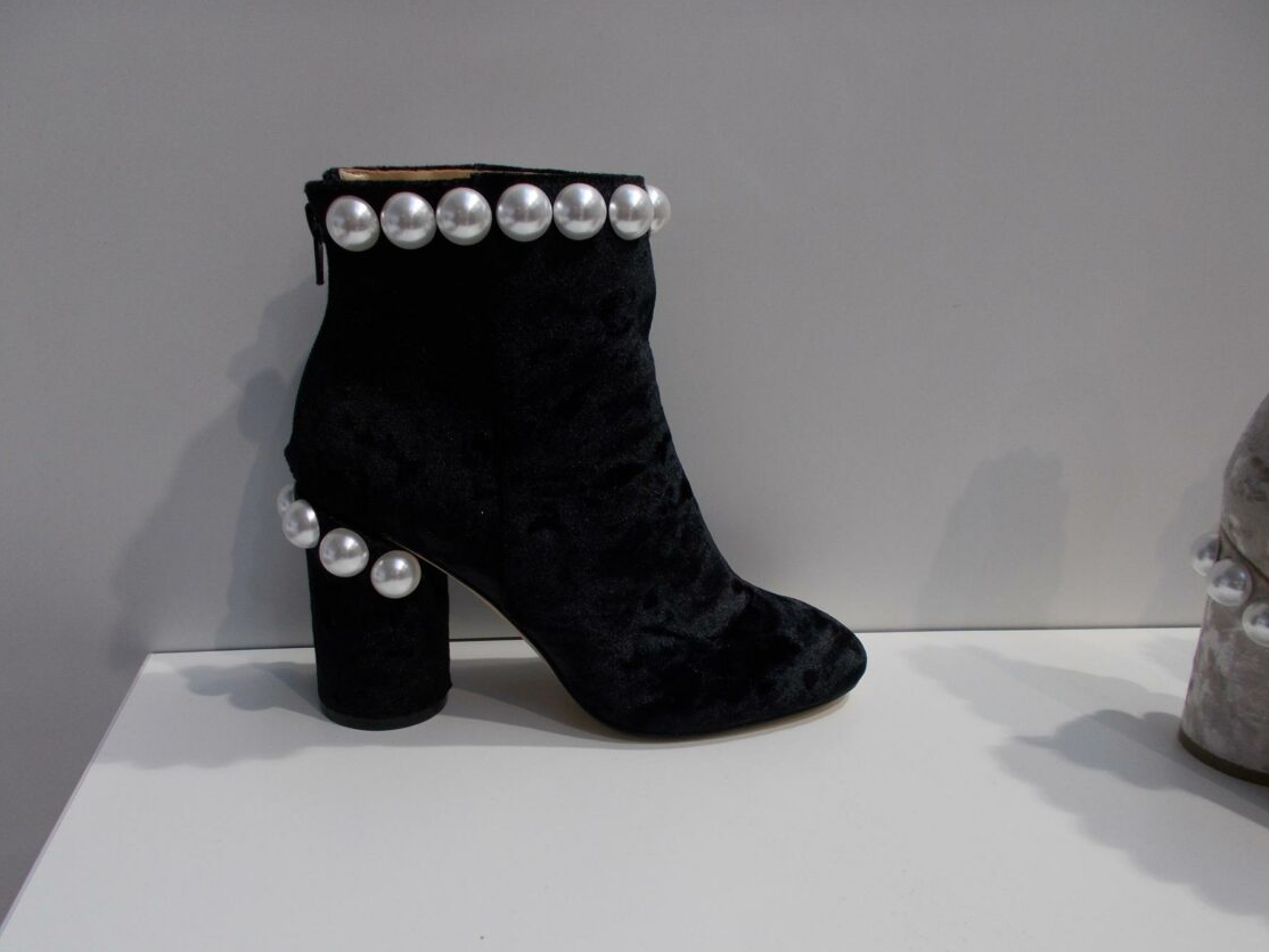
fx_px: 1027
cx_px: 609
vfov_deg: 49.7
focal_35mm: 28
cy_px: 507
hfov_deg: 63.4
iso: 80
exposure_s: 1/80
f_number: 3.2
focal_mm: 4.6
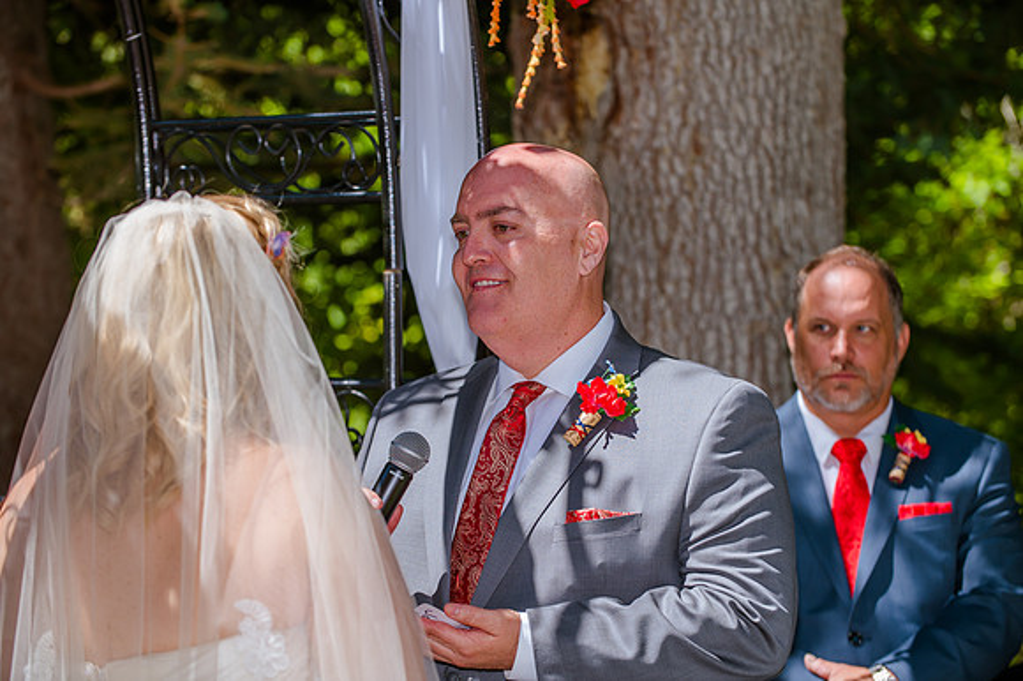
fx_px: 3362
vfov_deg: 11.6
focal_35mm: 118
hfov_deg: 17.3
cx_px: 517
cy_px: 335
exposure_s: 1/800
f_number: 4
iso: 200
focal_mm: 116
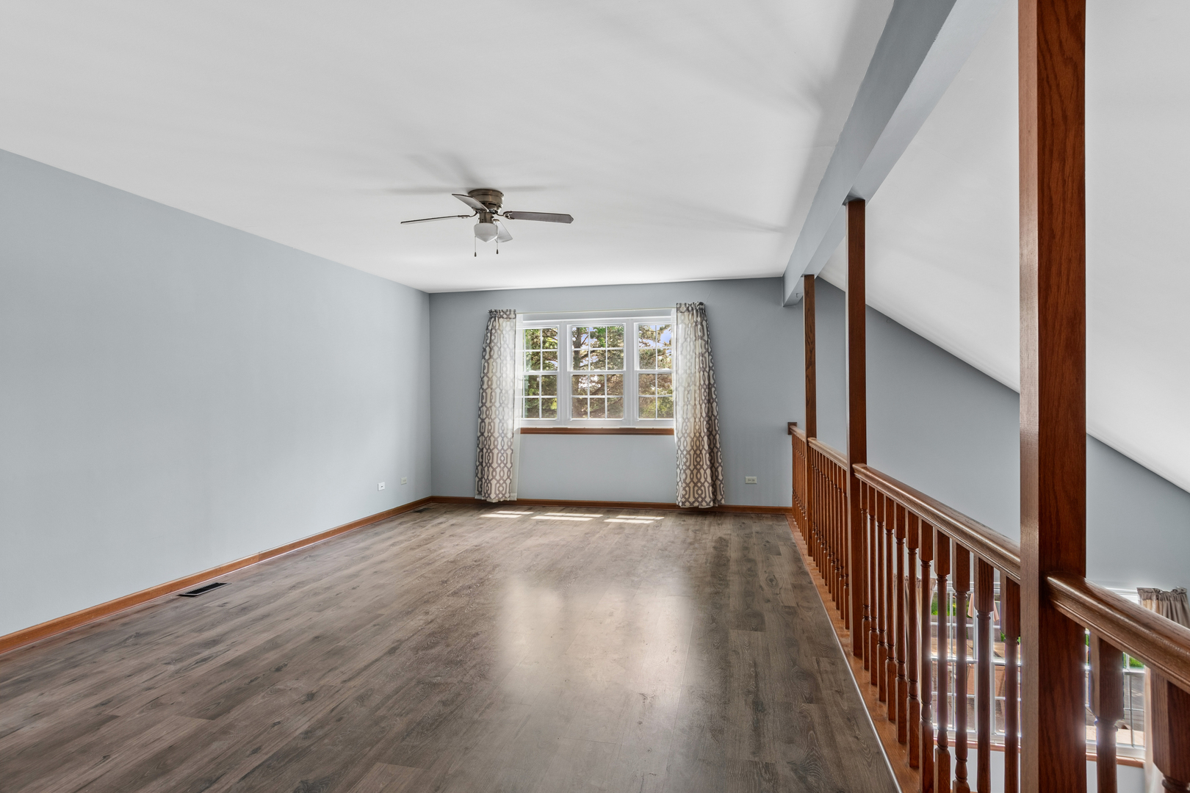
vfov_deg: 67.4
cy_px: 396
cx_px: 595
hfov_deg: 90.0
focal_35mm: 18
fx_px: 595
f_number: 8
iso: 250
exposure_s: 1/8
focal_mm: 12
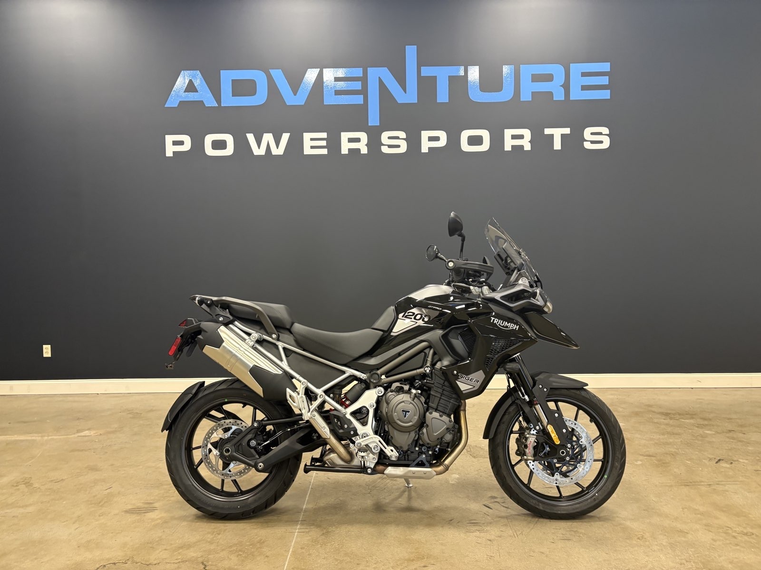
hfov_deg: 67.3
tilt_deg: -0.6
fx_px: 572
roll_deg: +1.3
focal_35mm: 26
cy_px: 285
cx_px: 380
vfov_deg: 53.1
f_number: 1.6
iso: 200
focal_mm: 5.96
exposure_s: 1/60
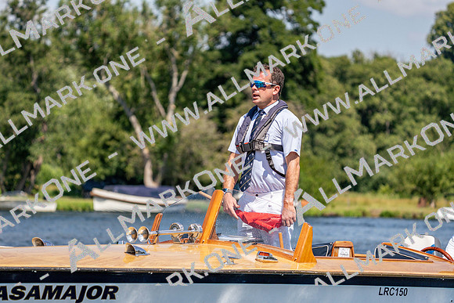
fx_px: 2523
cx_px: 227
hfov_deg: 10.3
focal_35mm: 200
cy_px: 152
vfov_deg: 6.9
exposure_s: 1/2000
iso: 250
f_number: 5.6
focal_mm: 200
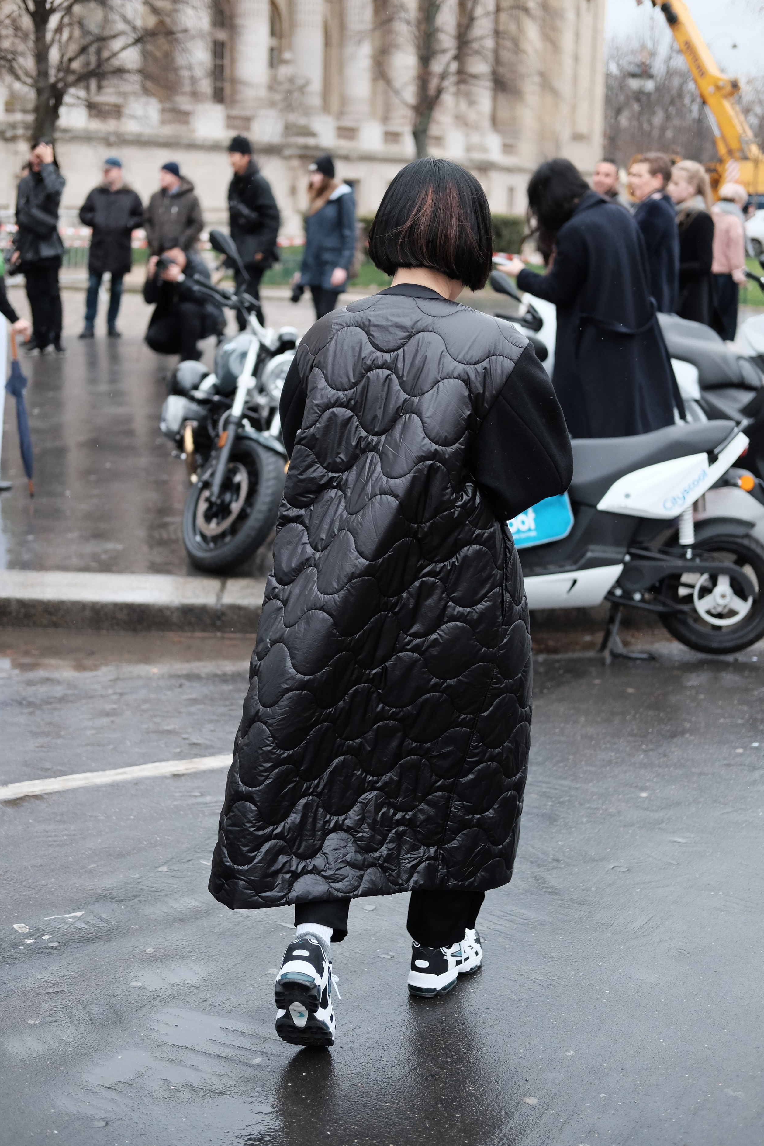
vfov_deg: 36.9
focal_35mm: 54
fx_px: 1719
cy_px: 566
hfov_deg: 25.1
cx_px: 377
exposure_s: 1/2000
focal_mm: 35
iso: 800
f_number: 2
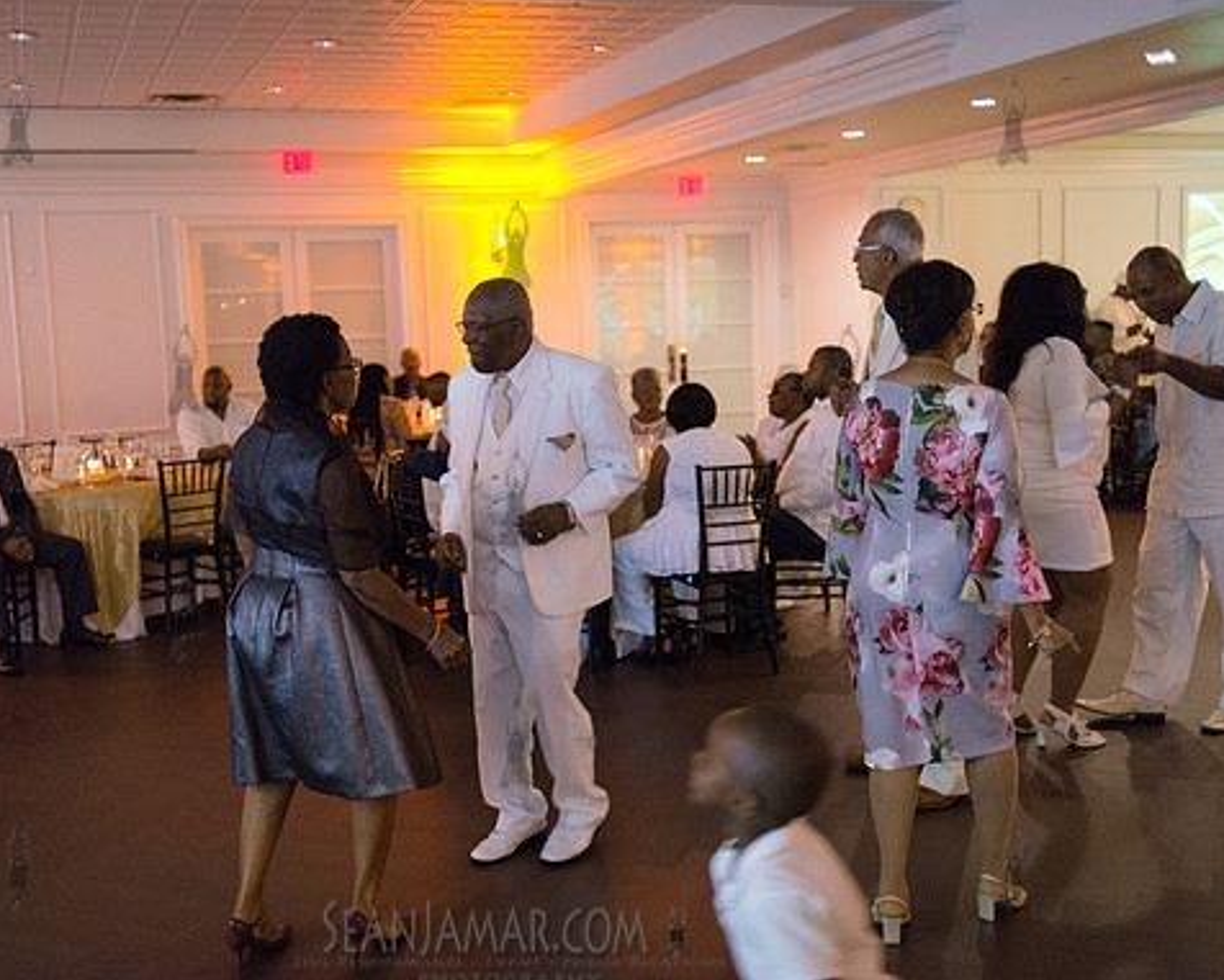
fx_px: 1449
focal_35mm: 40
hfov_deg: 45.6
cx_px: 514
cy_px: 493
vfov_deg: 37.3
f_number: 2
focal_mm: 35
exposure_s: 1/60
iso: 4000
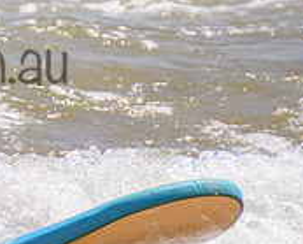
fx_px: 15531
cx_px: -308
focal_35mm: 1729
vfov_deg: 0.9
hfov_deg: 1.1
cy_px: -84
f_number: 5.6
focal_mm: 400
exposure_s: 1/2000
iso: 250
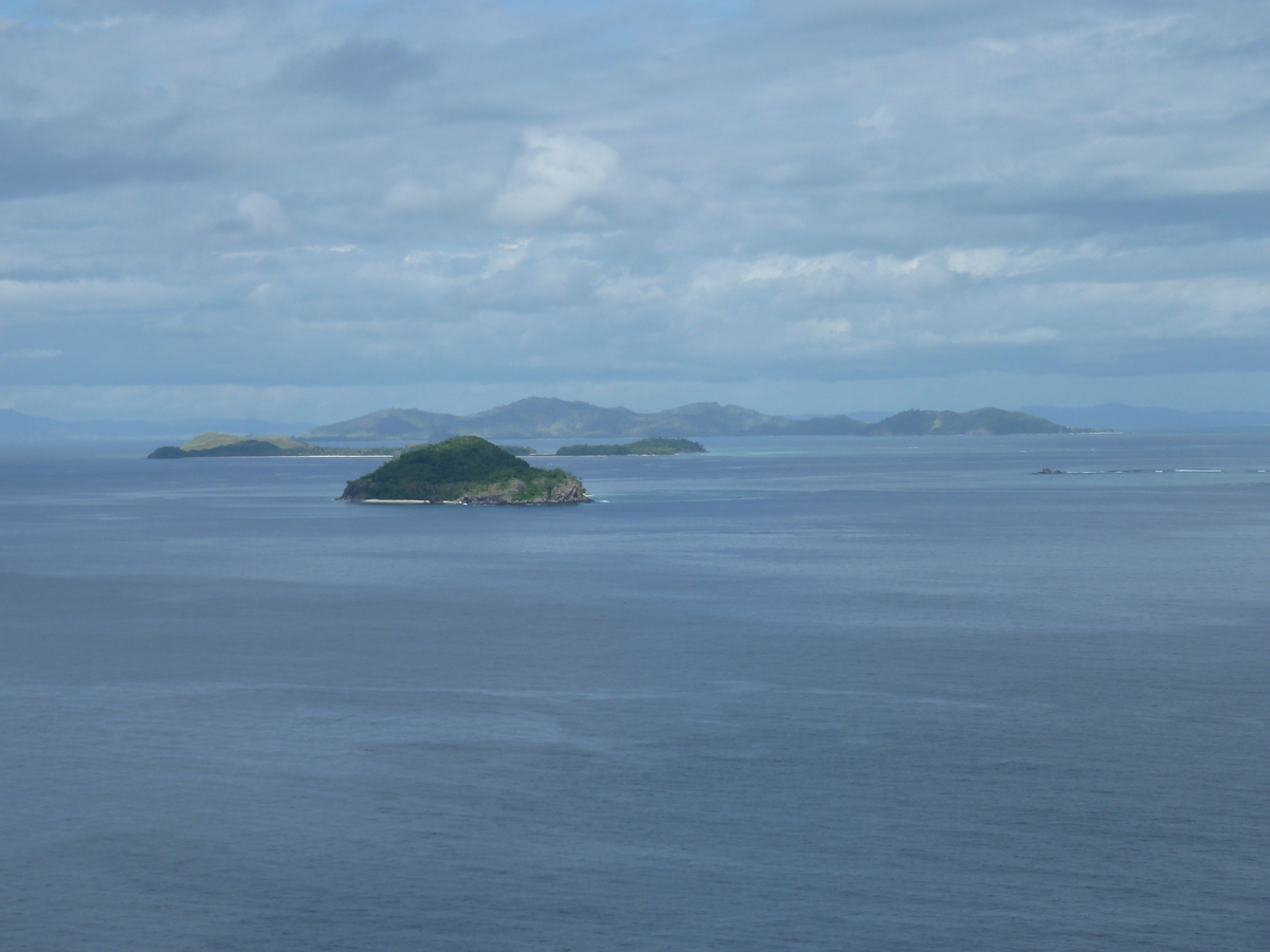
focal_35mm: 111
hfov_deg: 17.7
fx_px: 4072
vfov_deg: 13.3
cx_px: 635
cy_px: 476
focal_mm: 18.2
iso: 80
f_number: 5.6
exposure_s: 1/500
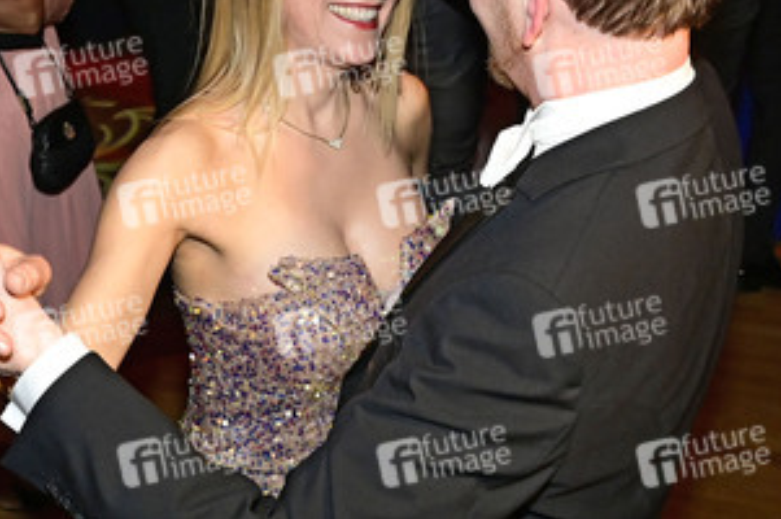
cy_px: 132
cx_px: 375
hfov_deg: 53.2
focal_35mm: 36
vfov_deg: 36.0
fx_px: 780
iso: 4000
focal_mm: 24
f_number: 6.3
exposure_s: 1/200
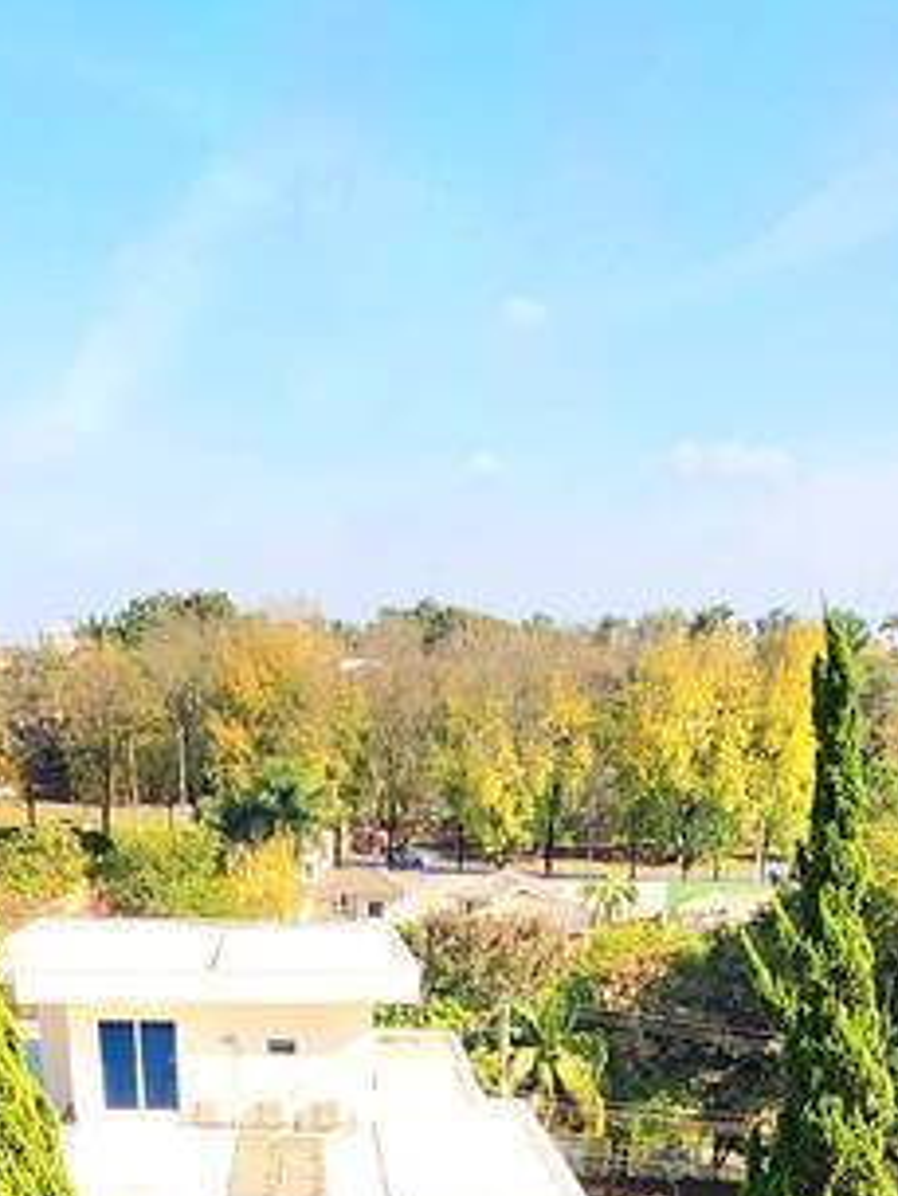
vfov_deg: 26.8
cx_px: 345
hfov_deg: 31.4
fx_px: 1590
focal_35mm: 46
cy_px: 1859
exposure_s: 1/1111
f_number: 2.2
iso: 50
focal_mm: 2.2
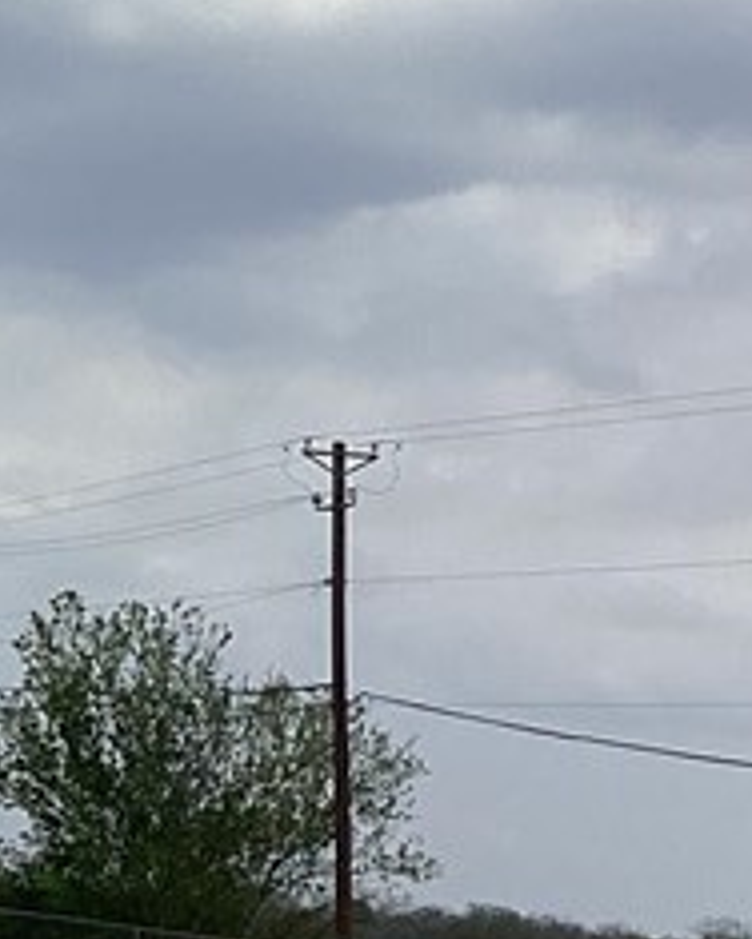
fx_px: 3672
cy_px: 420
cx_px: -720
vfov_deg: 14.6
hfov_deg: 10.8
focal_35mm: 132
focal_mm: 3.3
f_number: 2.4
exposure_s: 1/3021
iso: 25
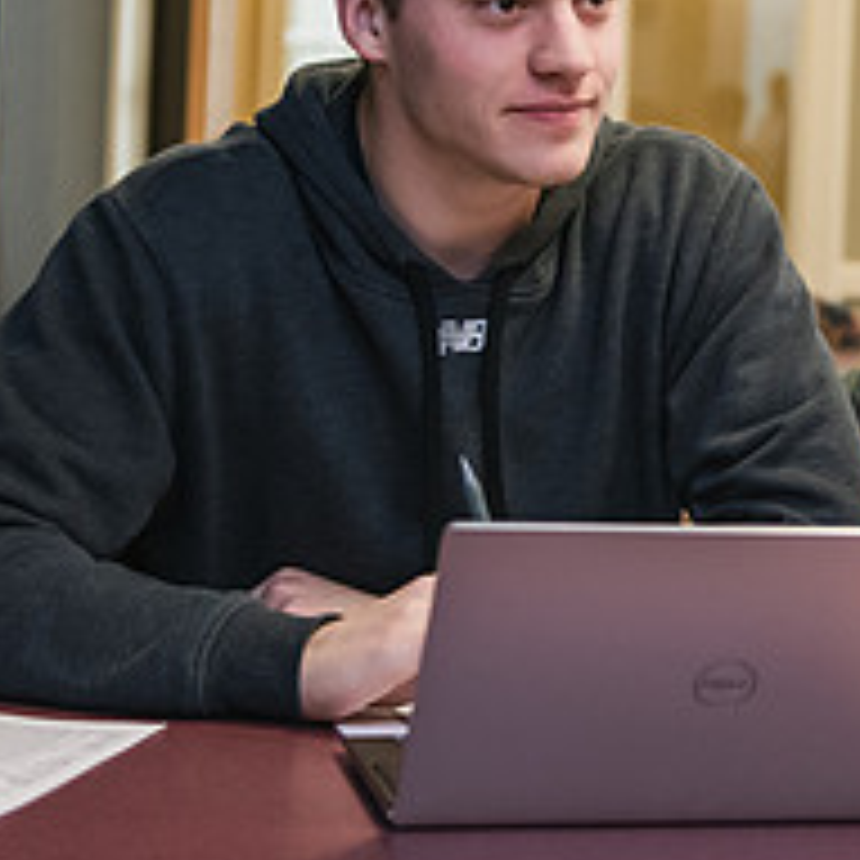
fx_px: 3485
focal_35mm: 124
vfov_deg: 14.0
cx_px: 932
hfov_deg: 13.8
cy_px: 182
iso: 1250
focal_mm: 48
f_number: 3.2
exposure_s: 1/200
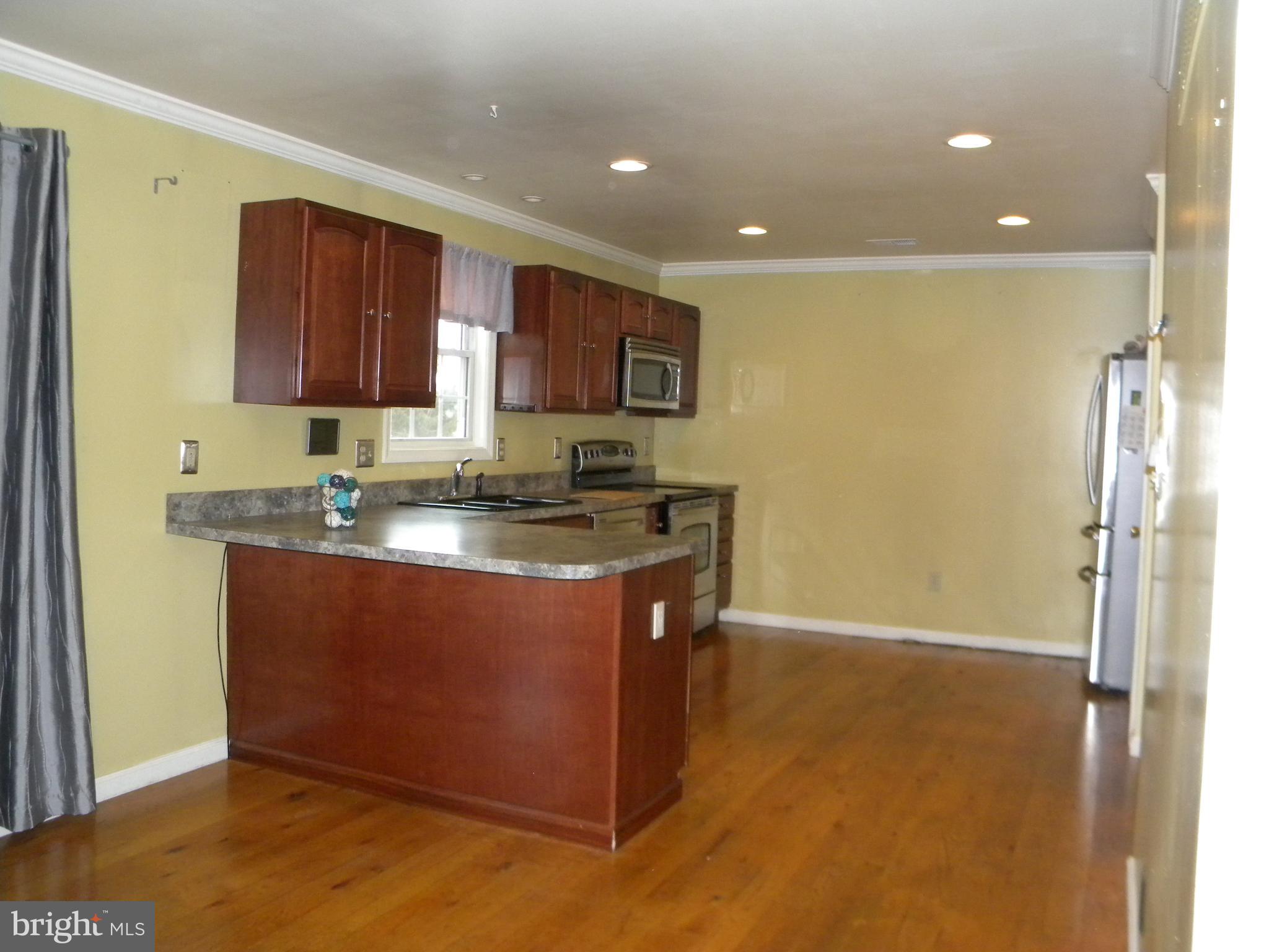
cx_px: 634
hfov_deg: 63.4
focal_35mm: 28
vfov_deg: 49.7
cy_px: 476
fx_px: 1026
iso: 400
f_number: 3.5
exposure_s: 1/26
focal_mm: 5
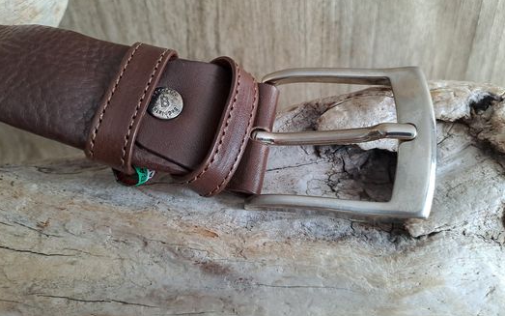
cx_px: 254
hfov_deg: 68.4
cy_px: 126
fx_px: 372
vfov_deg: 45.8
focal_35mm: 27
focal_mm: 4.65
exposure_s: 1/50
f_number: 1.8
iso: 400
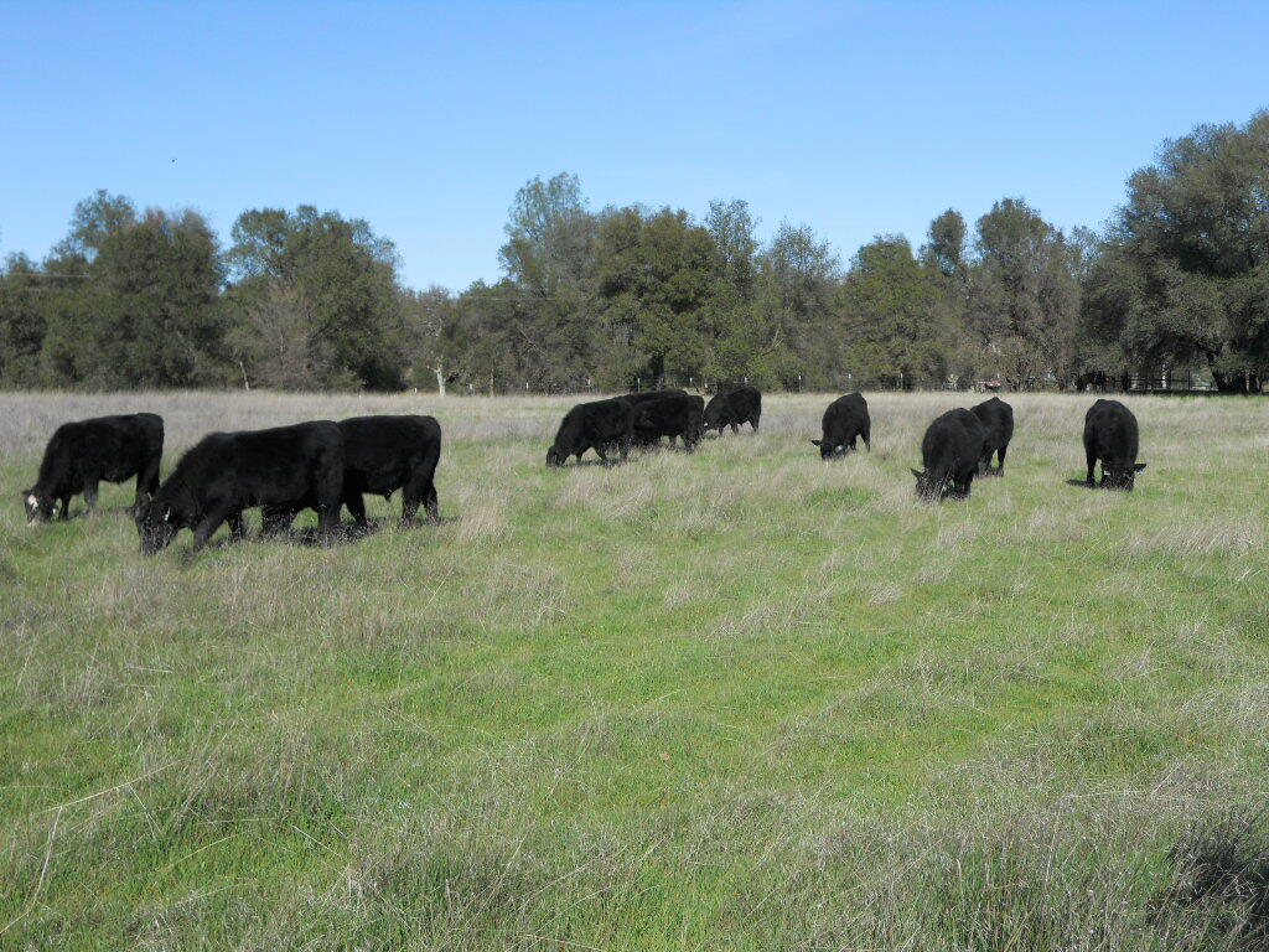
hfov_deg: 45.8
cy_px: 476
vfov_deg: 35.1
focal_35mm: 41
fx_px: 1503
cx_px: 634
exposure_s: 1/1000
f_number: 3.2
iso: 80
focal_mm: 7.3
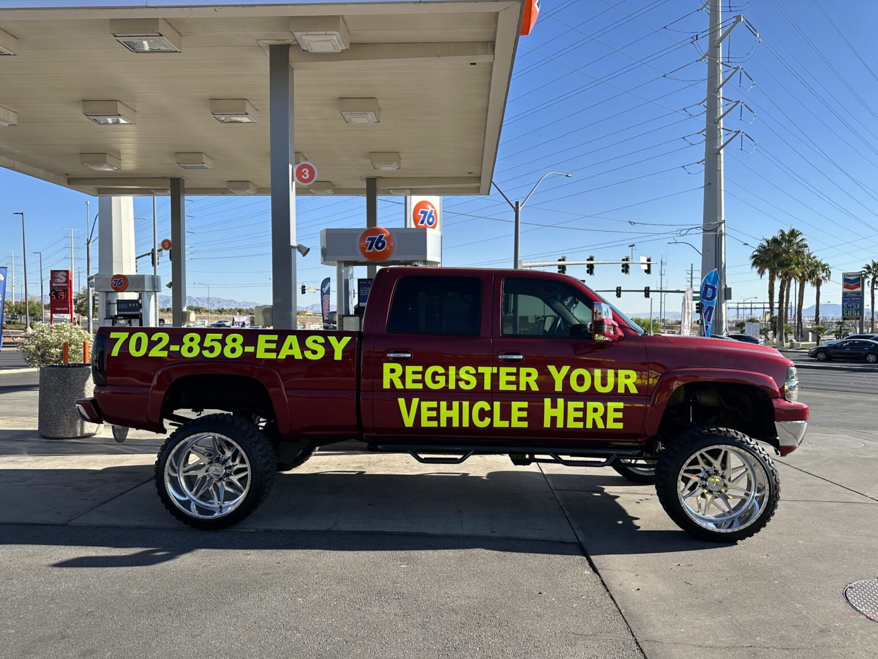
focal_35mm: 24
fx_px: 609
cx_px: 439
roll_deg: +0.8
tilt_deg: -3.3
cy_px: 330
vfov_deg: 56.8
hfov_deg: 71.6
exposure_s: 1/2882
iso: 80
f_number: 1.78
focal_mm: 6.86
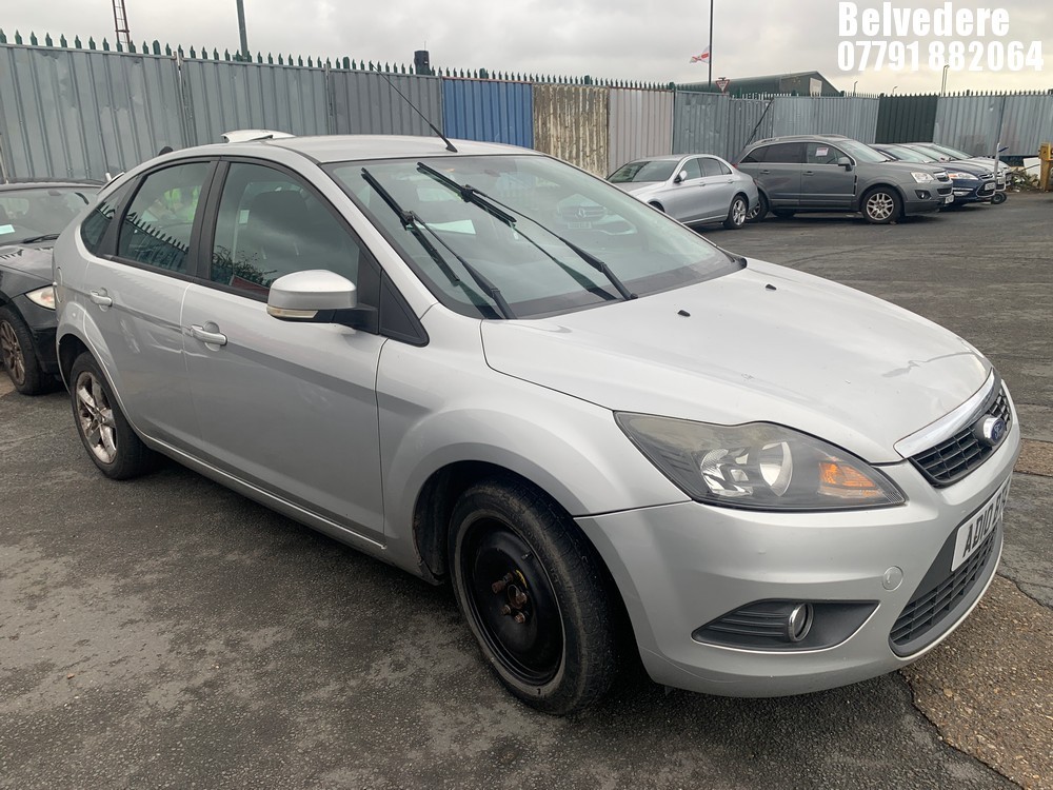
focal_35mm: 26
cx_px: 526
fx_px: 791
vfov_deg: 53.1
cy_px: 395
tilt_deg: -15.8
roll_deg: +2.0
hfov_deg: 67.3
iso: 25
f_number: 1.8
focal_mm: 4.25
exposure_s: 1/185
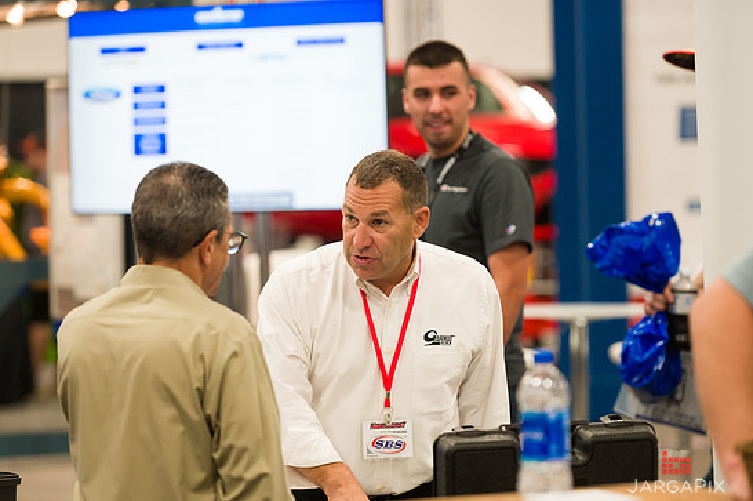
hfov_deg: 13.3
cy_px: 257
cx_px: 360
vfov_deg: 8.9
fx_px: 3218
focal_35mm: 154
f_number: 3.2
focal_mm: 145
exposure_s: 1/250
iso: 2000
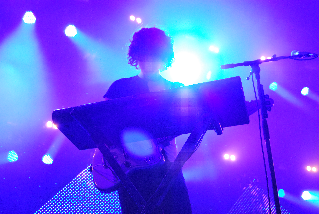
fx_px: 413
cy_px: 107
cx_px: 160
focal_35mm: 46
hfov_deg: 42.3
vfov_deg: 29.0
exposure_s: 1/80
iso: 1600
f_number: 4.5
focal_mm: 31
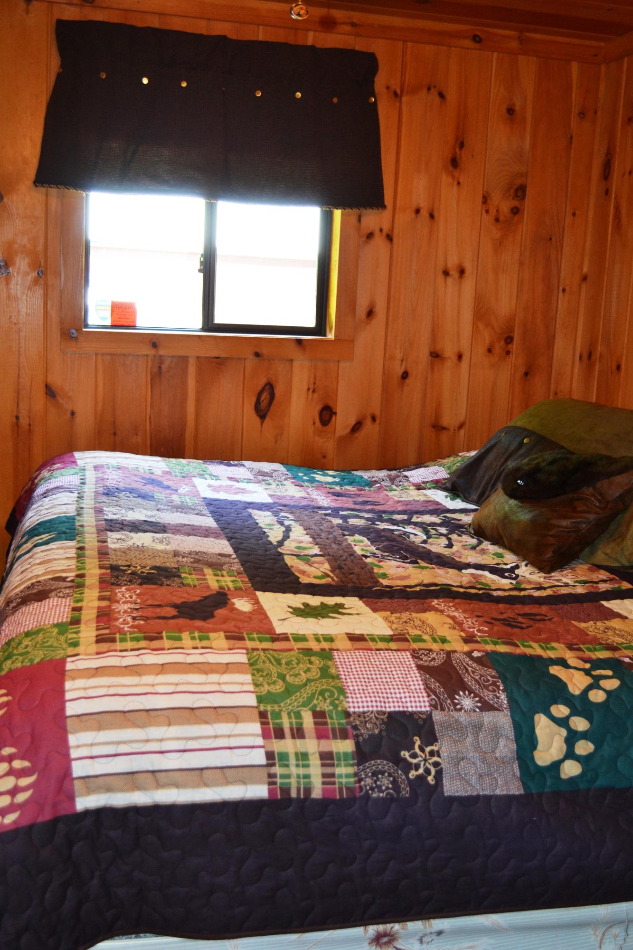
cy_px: 475
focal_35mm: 36
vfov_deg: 53.1
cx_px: 316
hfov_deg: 36.9
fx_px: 950
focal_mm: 24
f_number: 4
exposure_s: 1/60
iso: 500
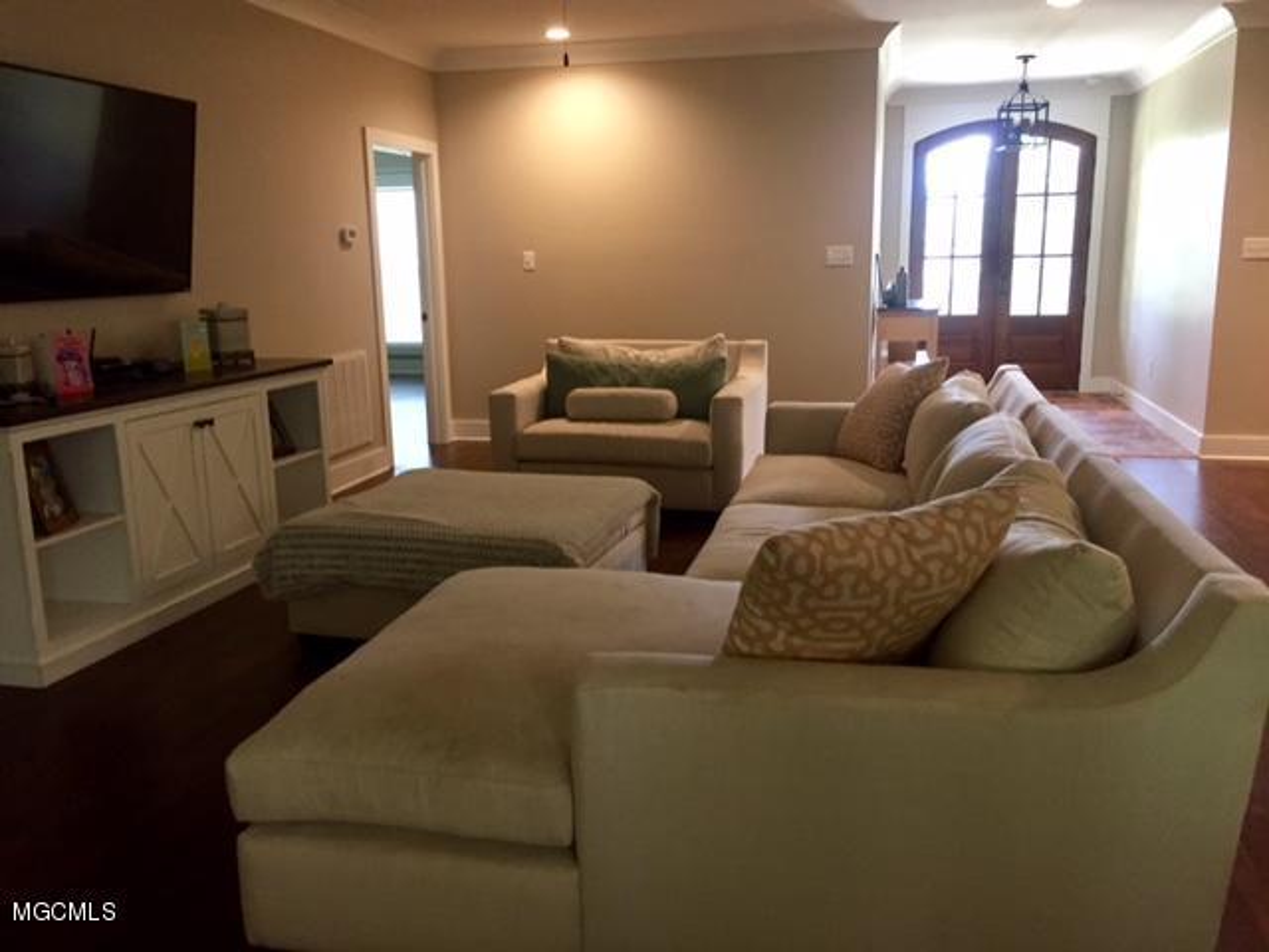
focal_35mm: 29
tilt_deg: -11.1
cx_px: 634
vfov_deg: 48.2
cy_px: 476
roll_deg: +0.6
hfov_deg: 61.7
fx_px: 1063
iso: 160
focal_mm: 4.15
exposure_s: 1/30
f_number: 2.2
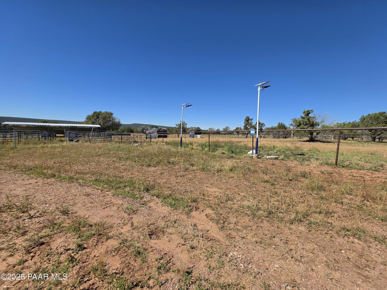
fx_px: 145
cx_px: 194
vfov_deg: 89.9
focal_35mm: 13
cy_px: 145
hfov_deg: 106.2
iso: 32
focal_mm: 2.2
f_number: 1.9
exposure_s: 1/2099
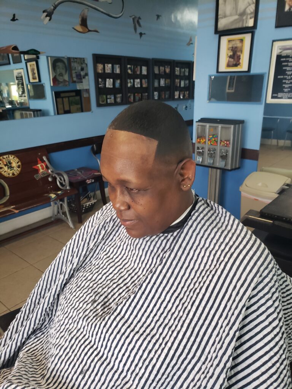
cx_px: 146
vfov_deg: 67.3
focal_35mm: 26
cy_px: 194
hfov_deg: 53.1
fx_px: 292
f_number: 2.4
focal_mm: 4.3
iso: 250
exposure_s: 1/60
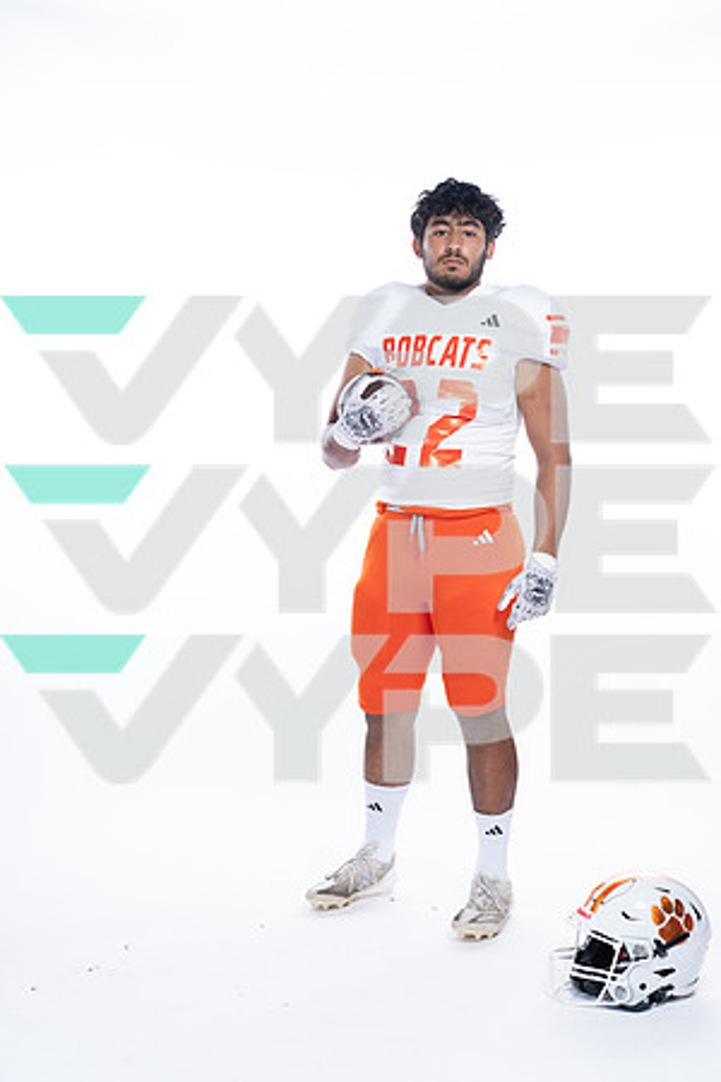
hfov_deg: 23.8
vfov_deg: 35.1
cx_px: 360
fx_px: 1712
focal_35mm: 57
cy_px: 541
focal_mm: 57
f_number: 5.6
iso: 400
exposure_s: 1/250
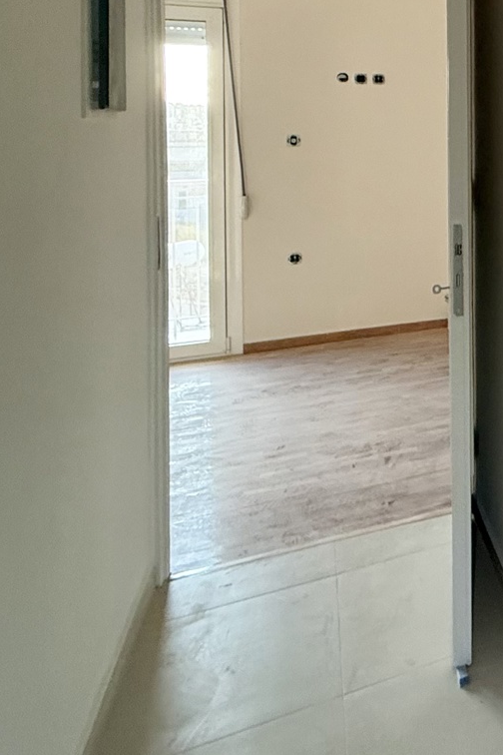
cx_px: 828
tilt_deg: -0.9
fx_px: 775
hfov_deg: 24.1
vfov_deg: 48.5
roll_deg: +0.2
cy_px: 134
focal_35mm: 37
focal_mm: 2.22
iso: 320
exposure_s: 1/100
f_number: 2.2
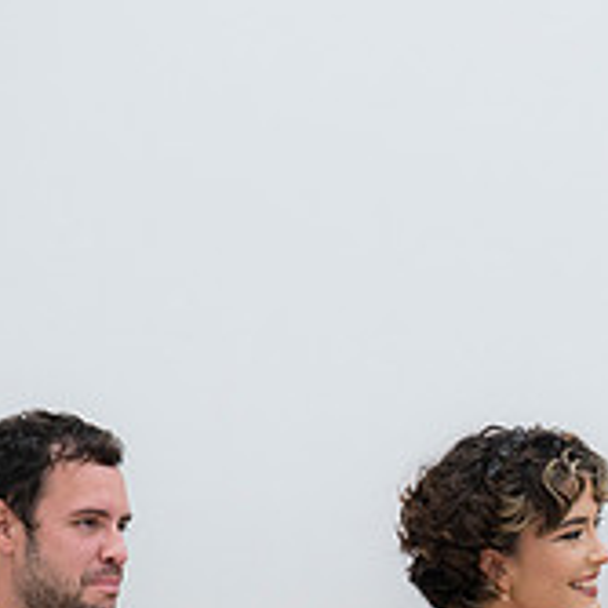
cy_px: 659
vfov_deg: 2.9
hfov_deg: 2.8
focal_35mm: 614
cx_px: 928
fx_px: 12201
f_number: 4
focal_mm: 139
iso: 160
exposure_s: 1/160
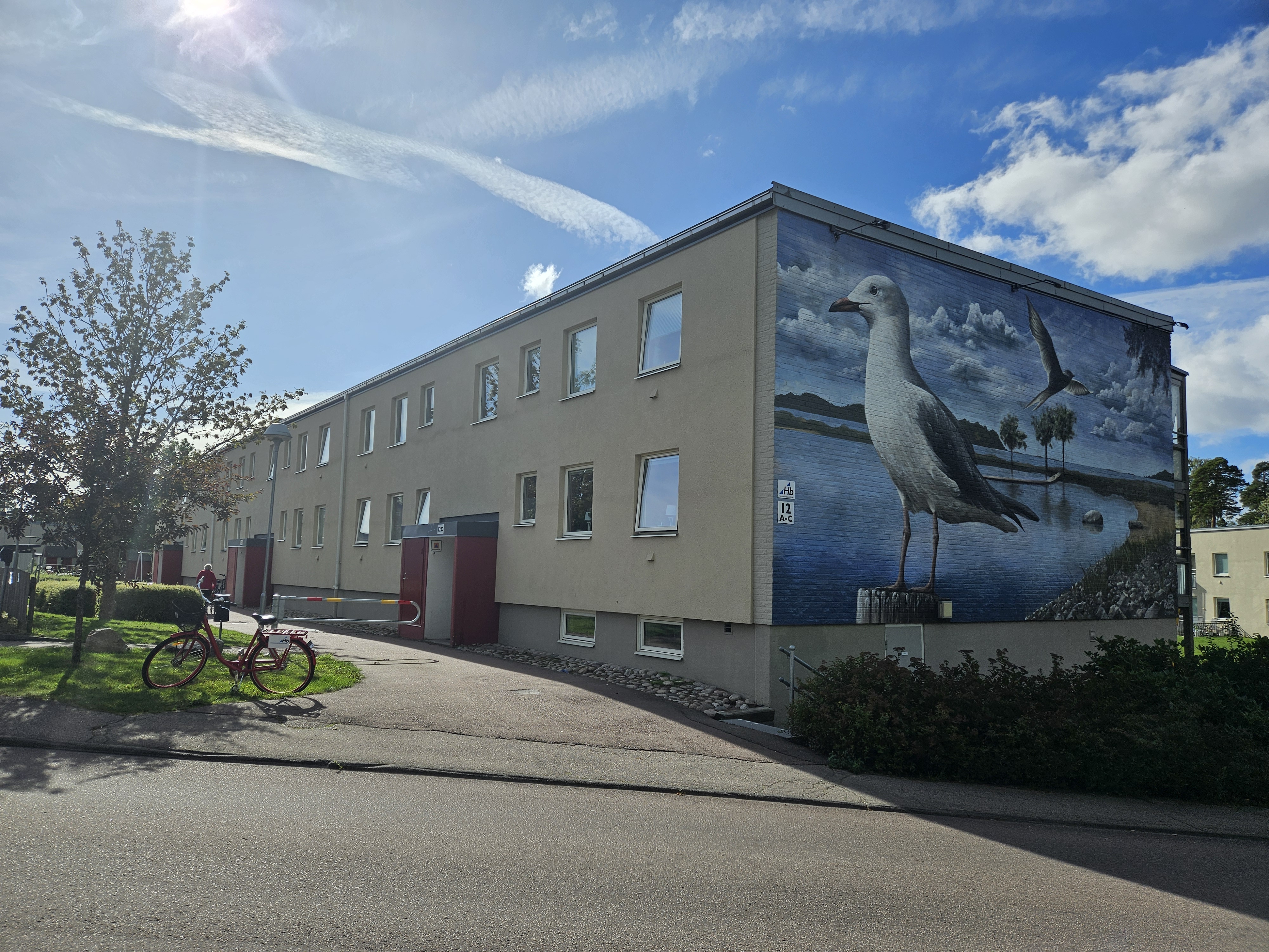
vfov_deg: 58.9
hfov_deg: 73.9
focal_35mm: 23
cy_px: 476
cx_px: 634
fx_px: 843
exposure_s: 1/3903
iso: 25
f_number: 1.8
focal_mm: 5.4
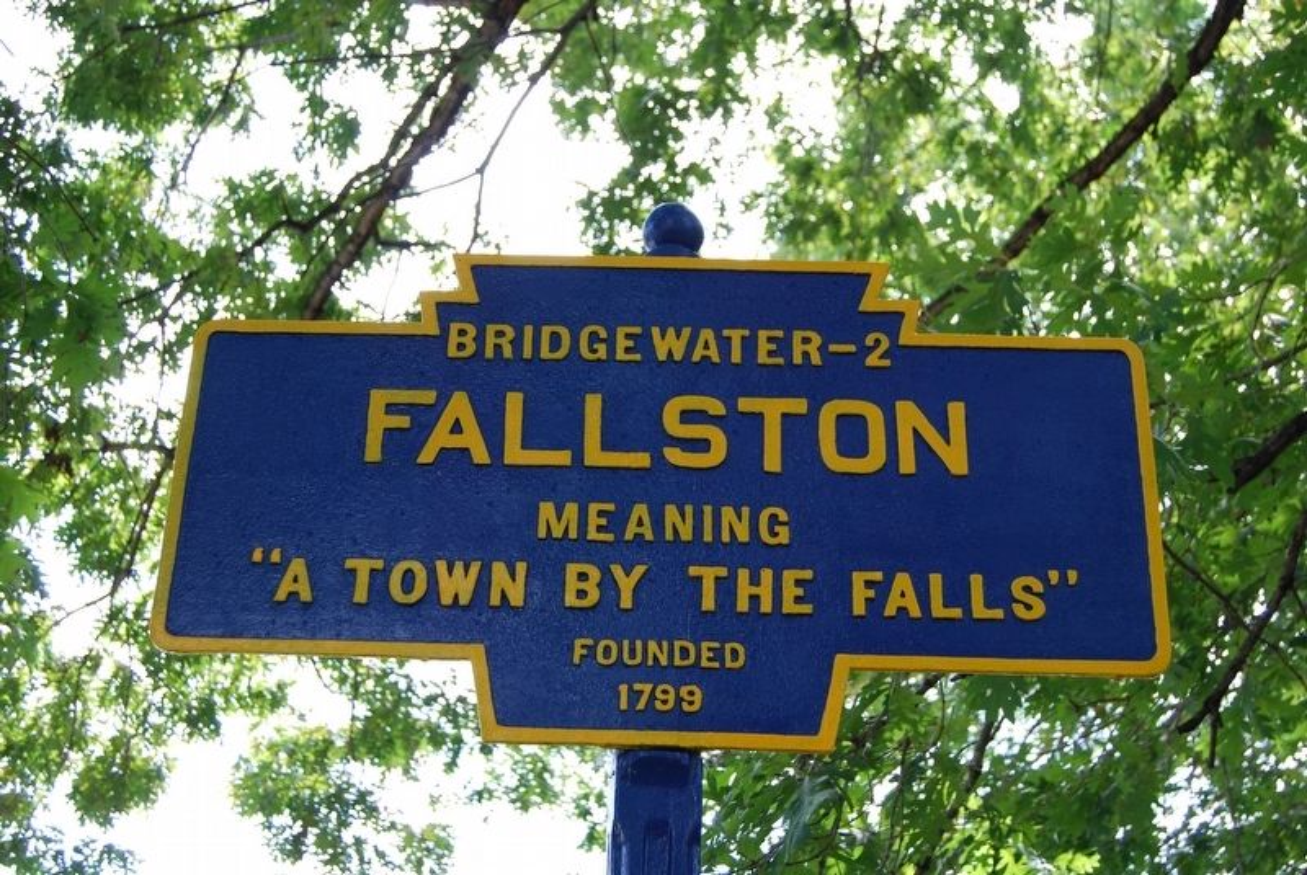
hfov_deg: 37.8
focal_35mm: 52
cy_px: 438
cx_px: 654
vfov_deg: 25.8
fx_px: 1909
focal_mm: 35
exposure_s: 1/125
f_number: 5.6
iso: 200
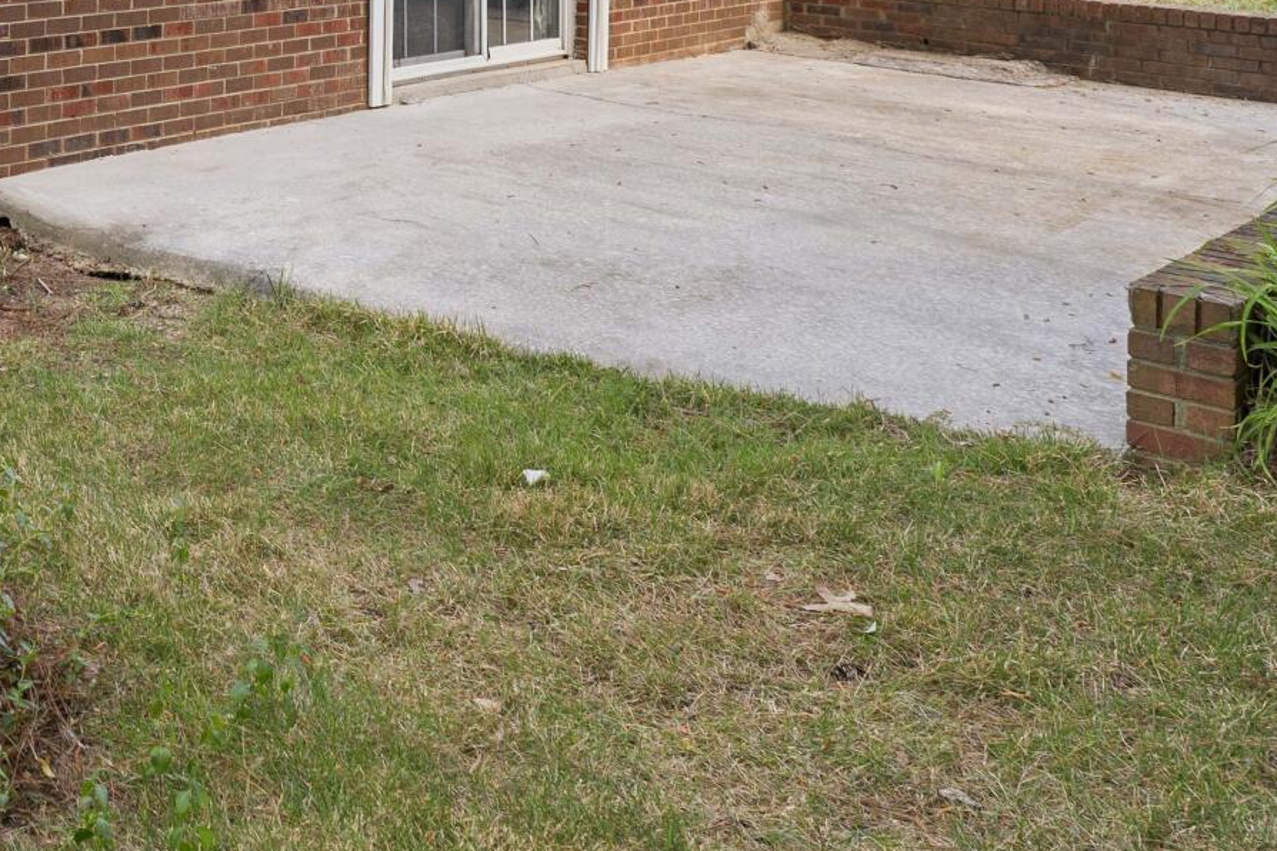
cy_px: -213
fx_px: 1667
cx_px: -229
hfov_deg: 34.3
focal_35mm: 47
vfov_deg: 25.3
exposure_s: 1/8
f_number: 8
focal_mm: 14
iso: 100
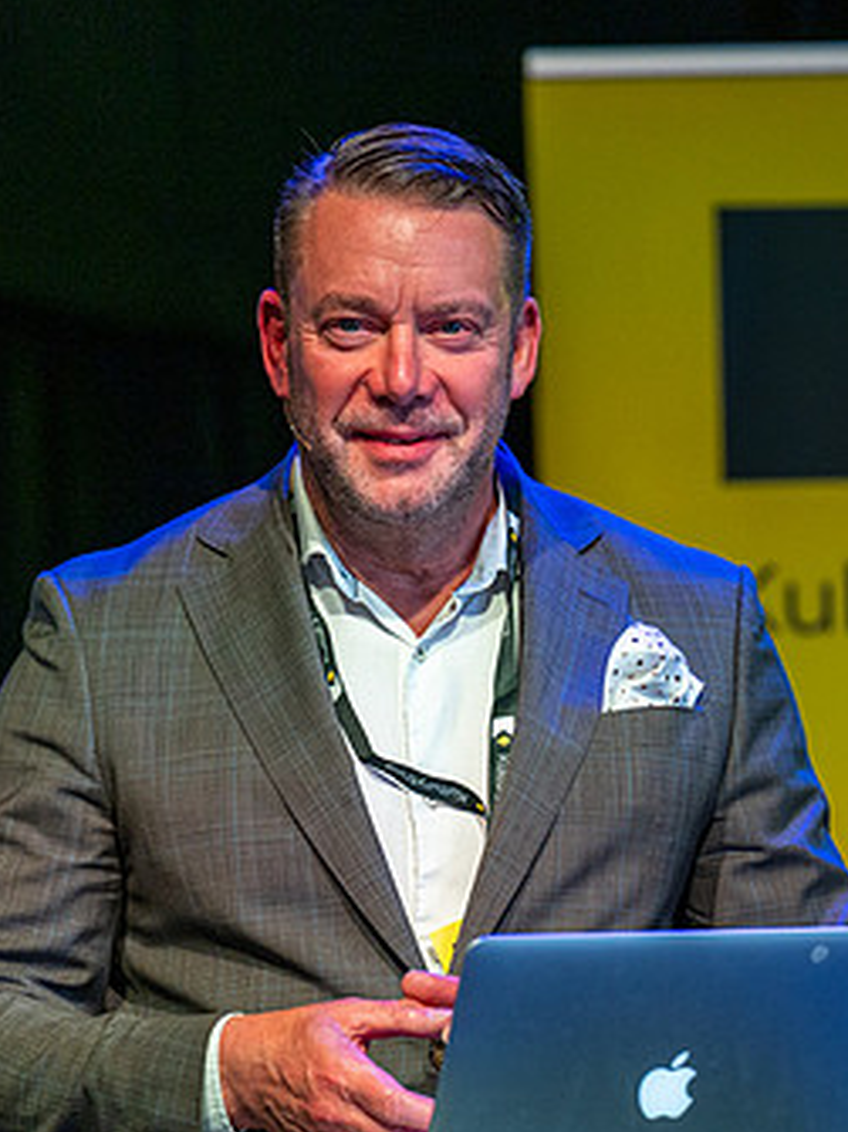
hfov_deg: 3.2
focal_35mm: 458
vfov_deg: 4.3
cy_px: 574
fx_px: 14969
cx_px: 639
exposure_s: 1/400
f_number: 2.8
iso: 1250
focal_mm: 200
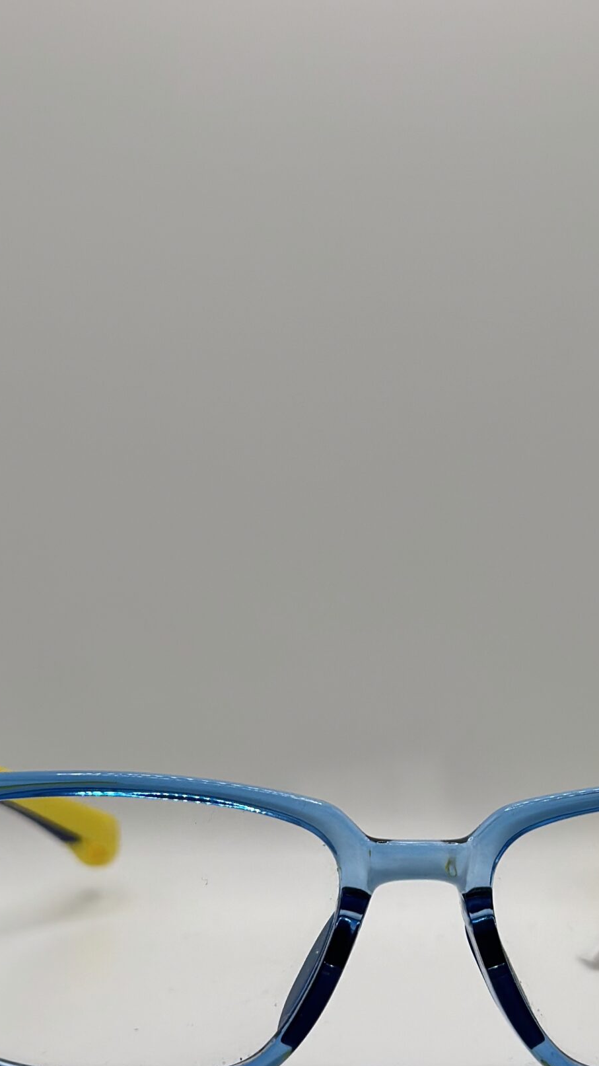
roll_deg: -0.5
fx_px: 2344
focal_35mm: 83
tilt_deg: -10.1
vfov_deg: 25.5
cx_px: 403
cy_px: 698
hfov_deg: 14.5
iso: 80
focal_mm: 6.86
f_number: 1.78
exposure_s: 1/980
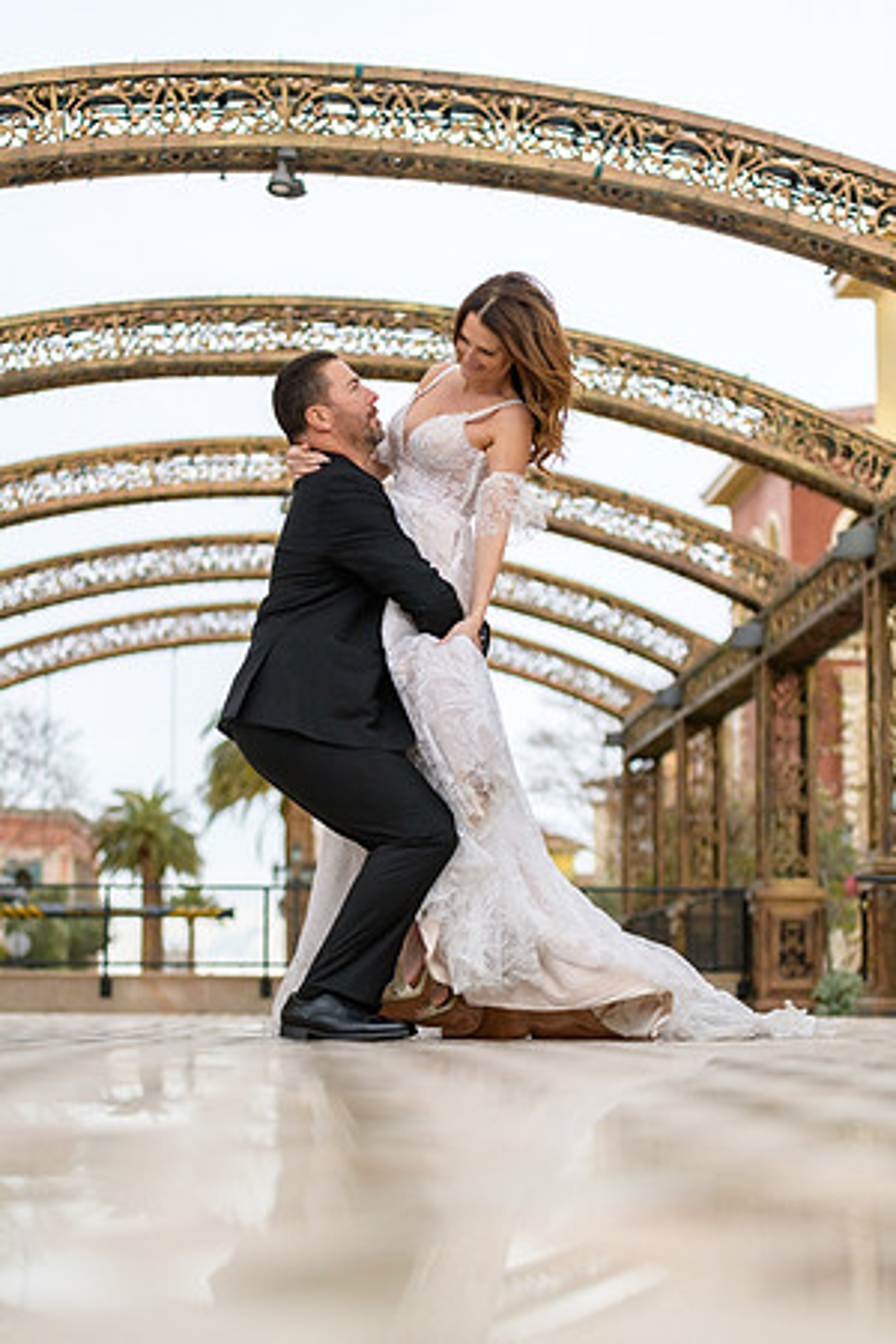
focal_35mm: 70
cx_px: 448
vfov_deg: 28.8
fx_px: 2613
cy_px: 672
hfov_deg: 19.5
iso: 400
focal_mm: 70
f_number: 2.8
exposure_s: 1/3200
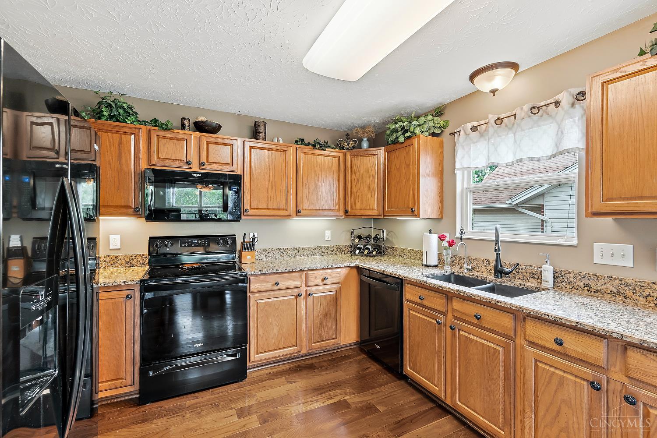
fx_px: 274
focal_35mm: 15
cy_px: 219
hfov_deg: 100.4
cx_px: 328
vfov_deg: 77.3
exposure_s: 1/10
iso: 400
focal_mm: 10
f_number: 8
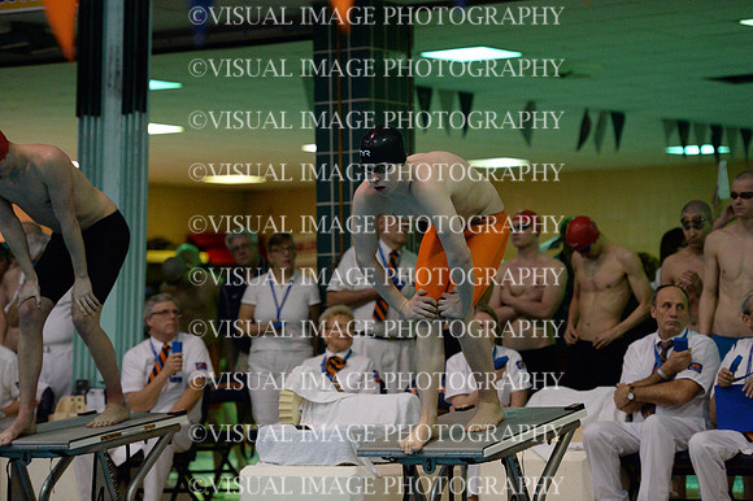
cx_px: 376
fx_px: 2718
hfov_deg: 15.8
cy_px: 250
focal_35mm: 130
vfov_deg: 10.5
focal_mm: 130
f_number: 2.8
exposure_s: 1/640
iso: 8000
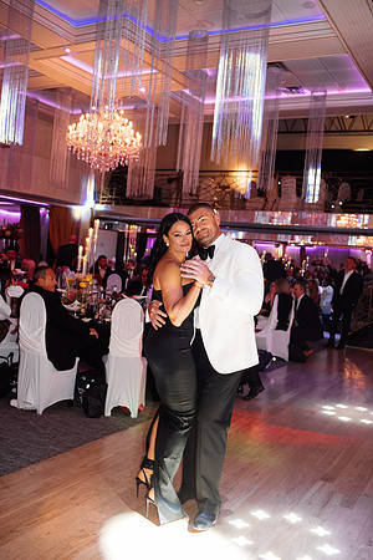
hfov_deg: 37.9
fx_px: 544
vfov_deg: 54.4
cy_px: 280
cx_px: 186
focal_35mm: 35
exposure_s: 1/200
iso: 2500
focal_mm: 35
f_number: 3.2
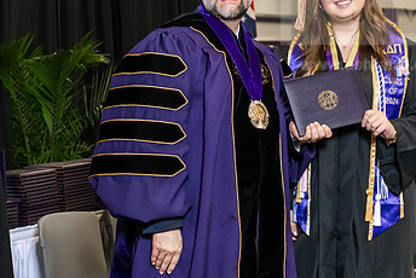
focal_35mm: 118
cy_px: 90
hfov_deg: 17.3
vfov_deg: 11.6
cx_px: 244
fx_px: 1365
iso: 2500
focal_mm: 70
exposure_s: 1/200
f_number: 5
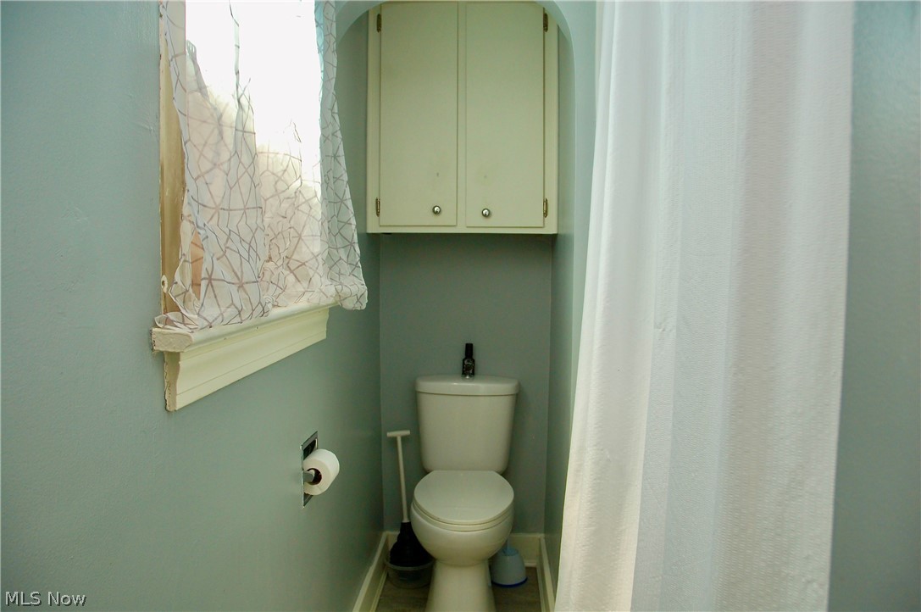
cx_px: 460
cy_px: 306
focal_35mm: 27
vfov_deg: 47.8
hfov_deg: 67.4
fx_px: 690
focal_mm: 18
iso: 400
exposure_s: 1/125
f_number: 5.6
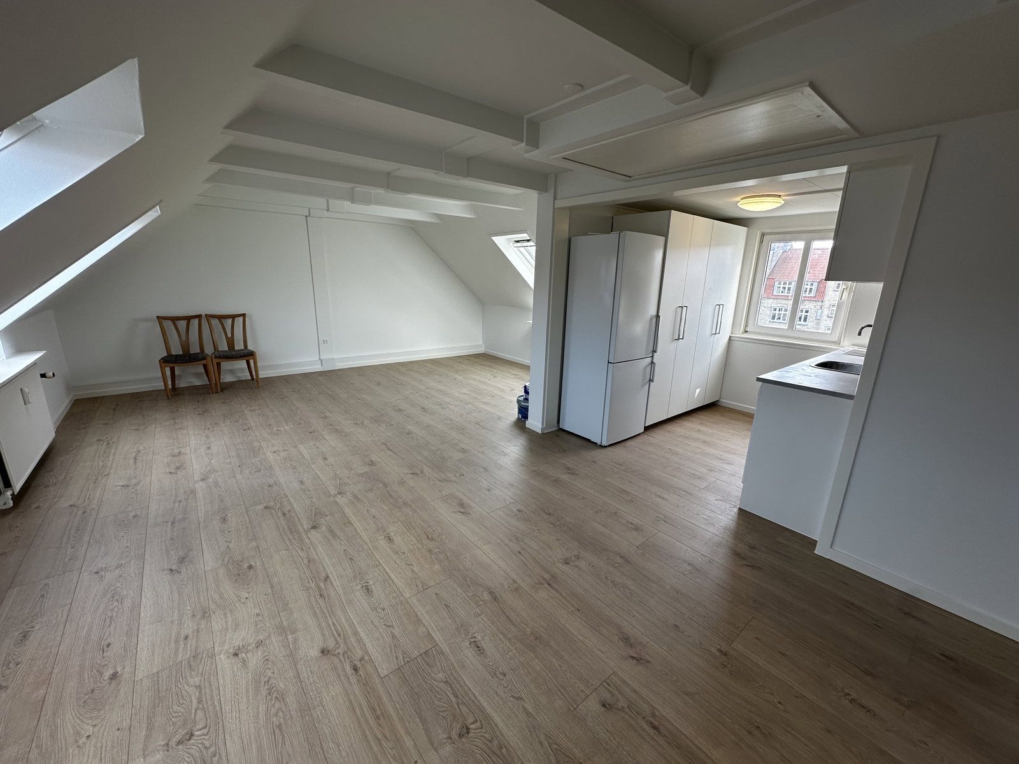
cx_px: 510
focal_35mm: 14
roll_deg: -0.7
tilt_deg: -14.1
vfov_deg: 85.7
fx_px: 412
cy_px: 382
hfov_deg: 102.1
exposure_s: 1/100
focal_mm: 2.22
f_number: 2.2
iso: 50
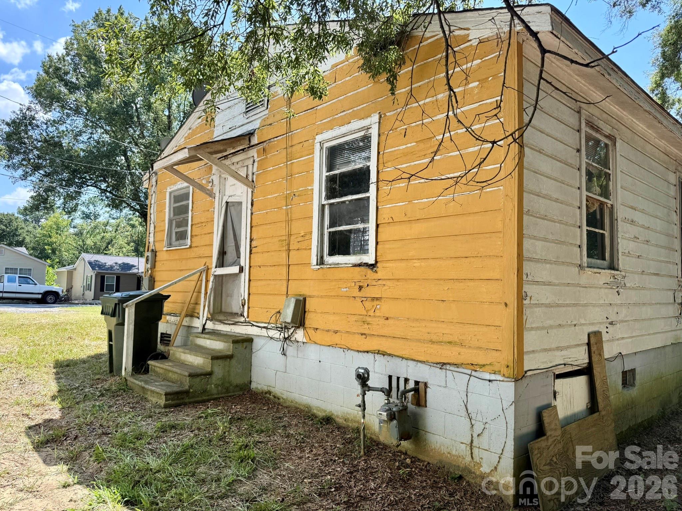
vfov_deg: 56.8
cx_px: 341
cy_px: 256
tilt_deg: +3.6
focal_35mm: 24
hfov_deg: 71.6
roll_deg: -1.2
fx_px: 473
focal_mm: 6.76
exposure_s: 1/813
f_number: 1.78
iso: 80
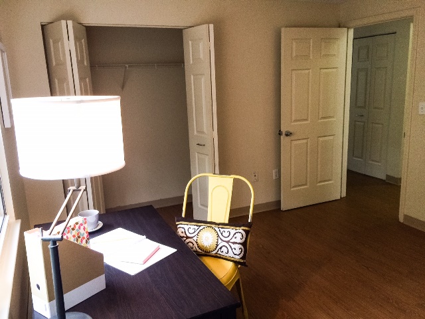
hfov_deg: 61.7
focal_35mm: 29
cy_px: 160
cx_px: 212
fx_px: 356
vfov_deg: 48.2
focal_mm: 4.15
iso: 64
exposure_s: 1/30
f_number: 2.2
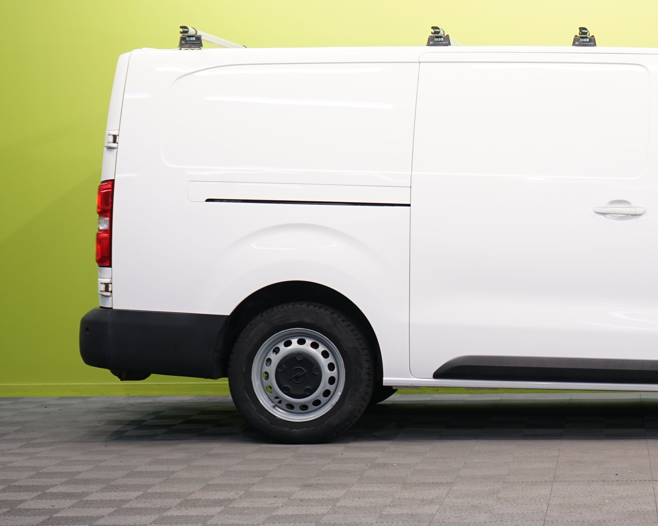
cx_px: 624
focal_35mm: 97
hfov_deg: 19.3
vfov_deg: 15.9
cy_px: 241
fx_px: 1889
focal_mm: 54
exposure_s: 1/25
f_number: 6.3
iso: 500
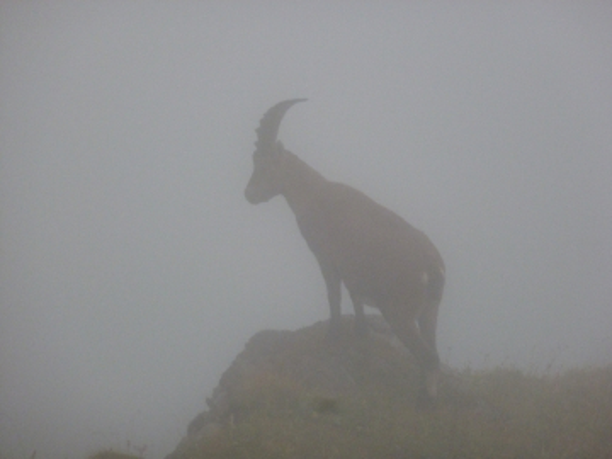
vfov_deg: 5.6
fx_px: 4703
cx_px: 306
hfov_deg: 7.4
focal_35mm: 266
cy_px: 230
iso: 400
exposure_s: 1/50
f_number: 5.6
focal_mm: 47.7
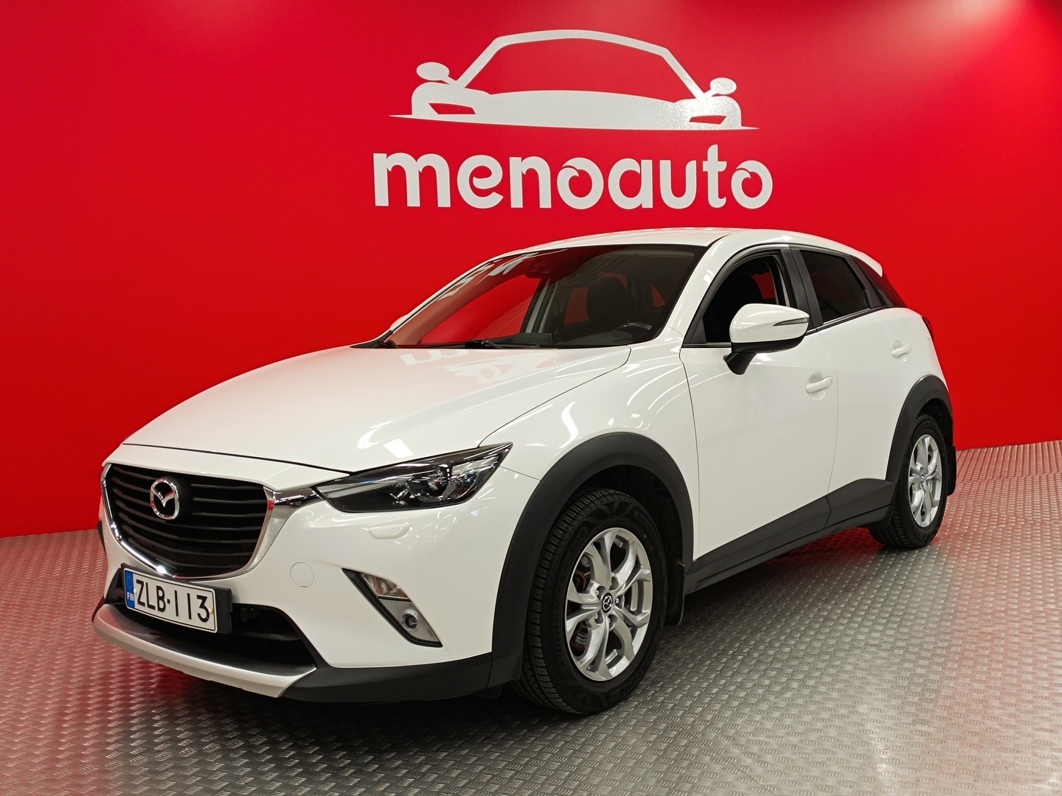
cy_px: 398
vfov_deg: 56.8
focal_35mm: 24
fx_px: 736
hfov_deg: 71.6
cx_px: 531
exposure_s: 1/101
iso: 202
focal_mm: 5.59
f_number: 1.88
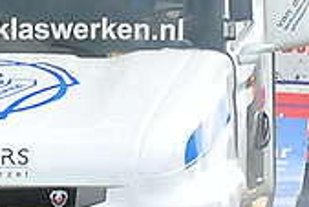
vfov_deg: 0.6
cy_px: 136
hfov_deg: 0.8
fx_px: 21030
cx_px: -124
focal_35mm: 2448
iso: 1000
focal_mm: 270
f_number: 5.6
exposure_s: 1/200
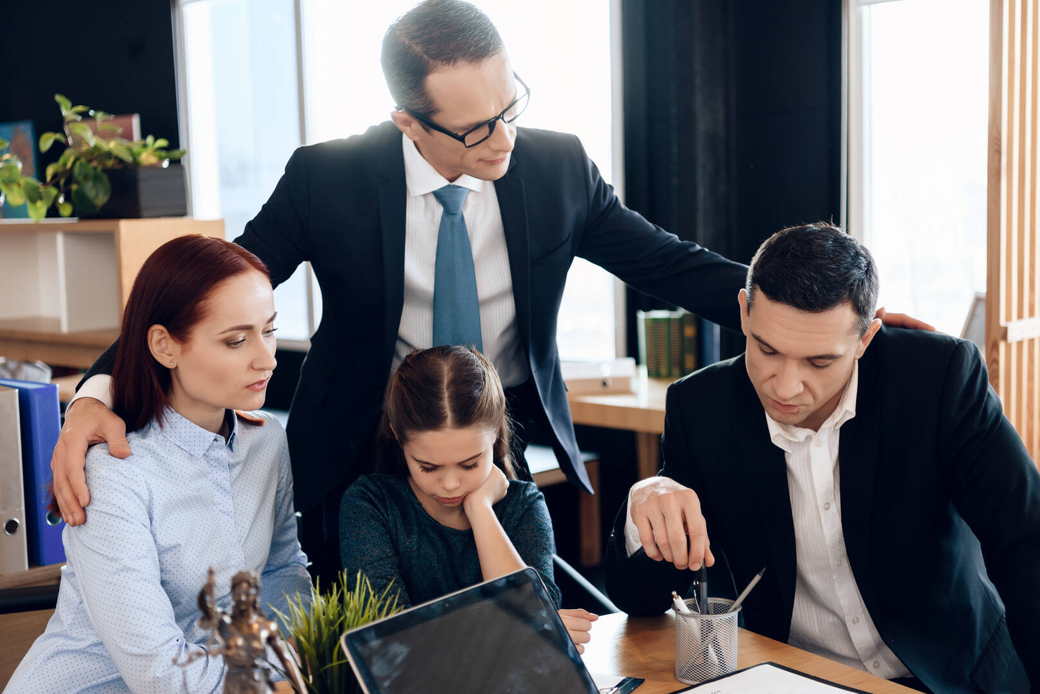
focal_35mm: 50
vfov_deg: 27.0
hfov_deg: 39.6
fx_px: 1445
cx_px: 520
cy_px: 347
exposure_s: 1/100
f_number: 3.2
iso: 320
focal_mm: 50
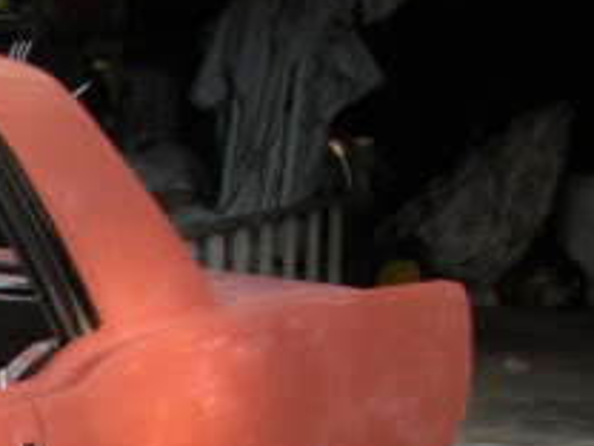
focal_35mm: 177
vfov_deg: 8.1
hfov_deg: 9.8
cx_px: -860
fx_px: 3037
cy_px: 809
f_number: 3.5
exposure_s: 1/115
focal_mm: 6.3
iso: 64
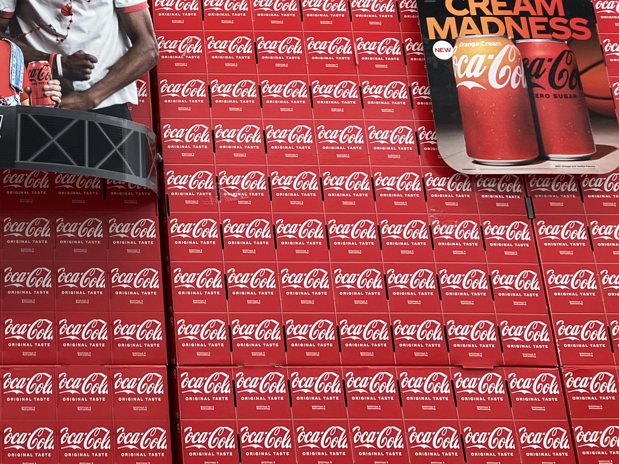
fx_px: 1109
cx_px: -37
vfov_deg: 22.9
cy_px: 23
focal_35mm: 62
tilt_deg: +22.8
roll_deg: -0.7
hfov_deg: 28.7
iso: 40
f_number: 1.8
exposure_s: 1/60
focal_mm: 3.99
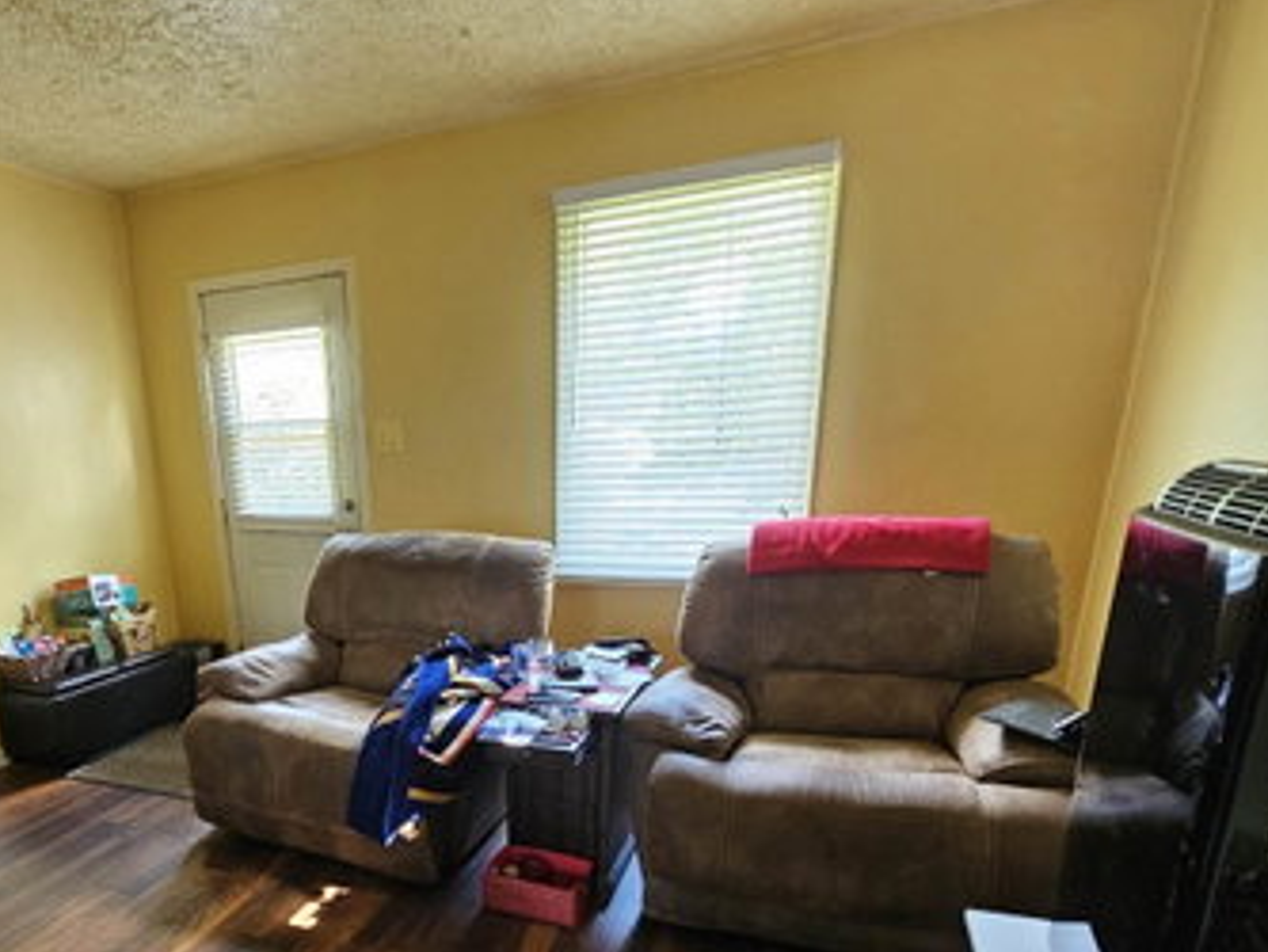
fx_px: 733
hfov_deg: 79.5
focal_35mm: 20
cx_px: 442
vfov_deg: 62.3
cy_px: 712
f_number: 2.2
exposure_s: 1/30
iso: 320
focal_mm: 2.2
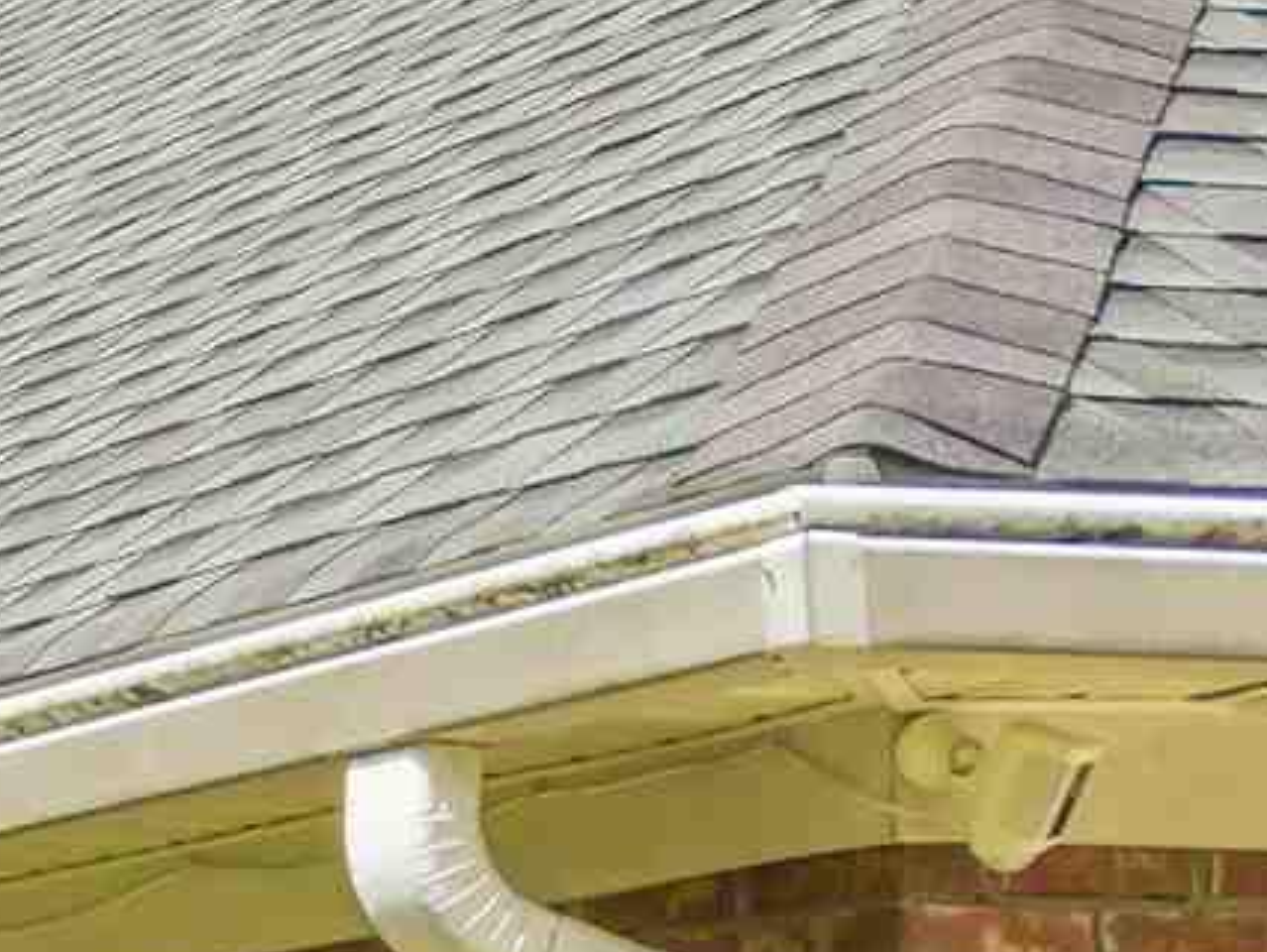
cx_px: -2522
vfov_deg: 8.3
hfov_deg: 9.2
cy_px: 1654
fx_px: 6336
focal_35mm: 173
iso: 270
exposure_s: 1/5000
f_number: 1.8
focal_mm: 8.67
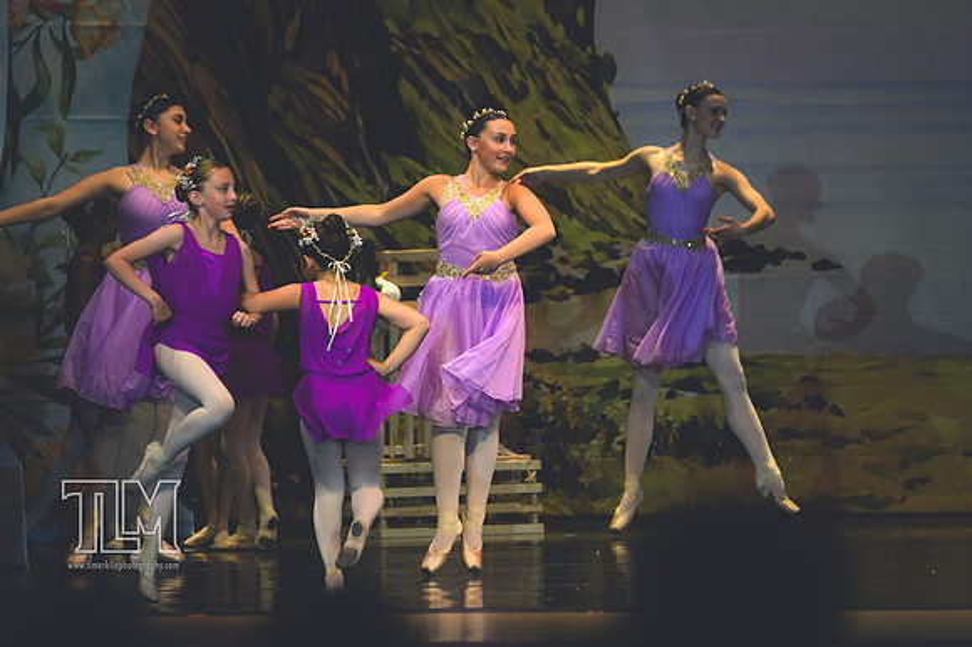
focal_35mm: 300
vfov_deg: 4.6
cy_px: 324
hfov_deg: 6.9
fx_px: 8095
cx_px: 486
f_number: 2.8
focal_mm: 200
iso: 900
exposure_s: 1/500
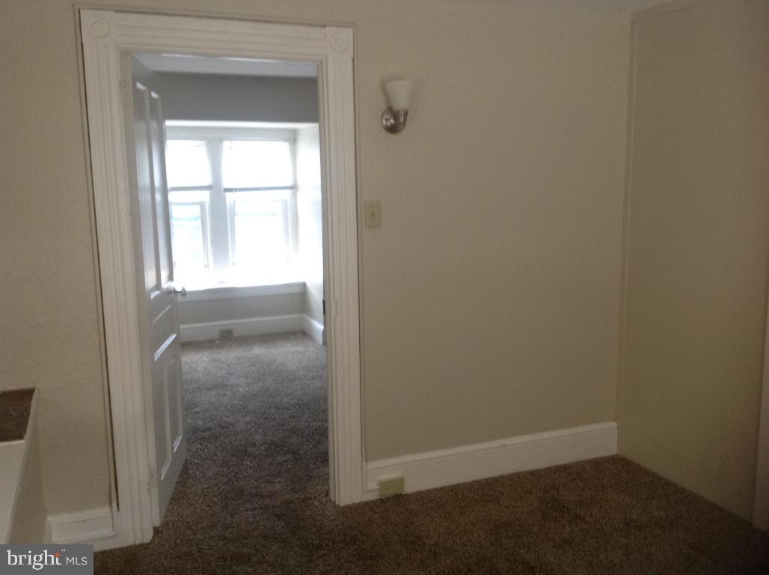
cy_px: 288
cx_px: 384
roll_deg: +0.7
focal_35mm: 35
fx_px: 776
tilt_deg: -7.1
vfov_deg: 40.6
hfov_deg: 52.7
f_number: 2.4
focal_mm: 4.28
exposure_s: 1/15
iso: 125
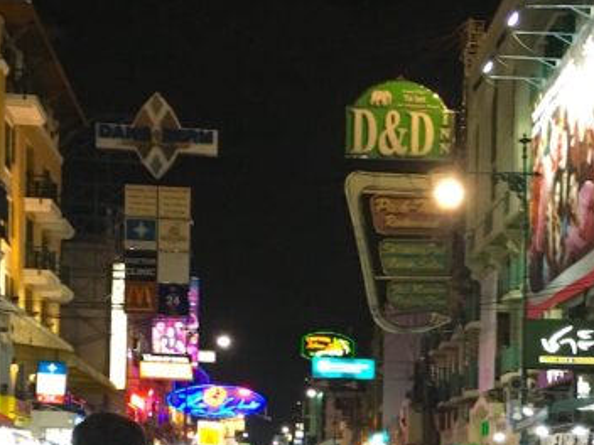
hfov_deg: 29.1
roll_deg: -1.0
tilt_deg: -1.5
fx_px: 1133
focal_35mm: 66
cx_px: 412
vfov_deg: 21.2
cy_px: 489
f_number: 2.2
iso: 200
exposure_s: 1/25
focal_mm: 4.15
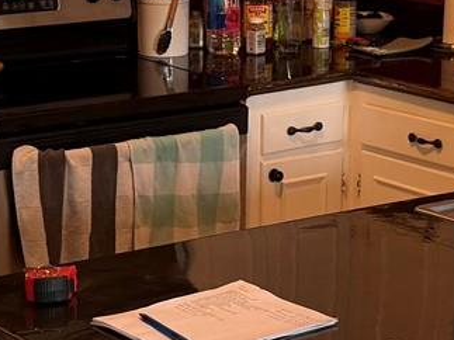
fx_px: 1560
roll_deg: -0.1
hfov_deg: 16.6
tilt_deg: -12.6
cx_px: 205
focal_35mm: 119
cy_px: 173
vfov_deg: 12.4
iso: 160
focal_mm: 6.76
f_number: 1.78
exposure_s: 1/60
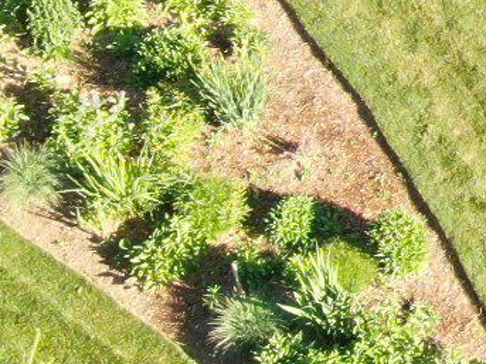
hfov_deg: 8.9
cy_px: -212
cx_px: 1132
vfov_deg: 7.2
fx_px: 2849
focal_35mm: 203
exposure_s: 1/160
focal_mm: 5.82
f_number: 3.2
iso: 100
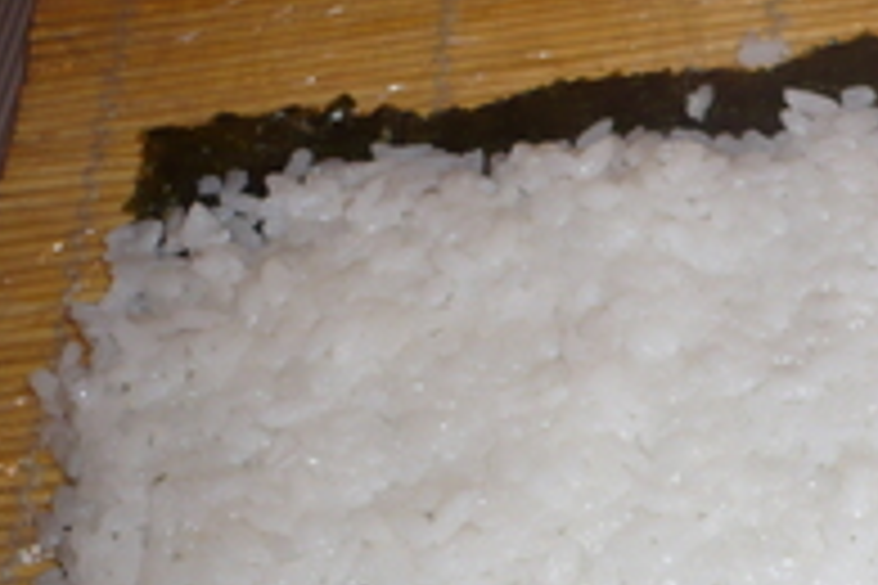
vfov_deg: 16.2
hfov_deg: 23.5
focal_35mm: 84
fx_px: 2049
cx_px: 815
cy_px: 351
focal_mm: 5.8
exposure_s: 1/30
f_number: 2.8
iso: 100
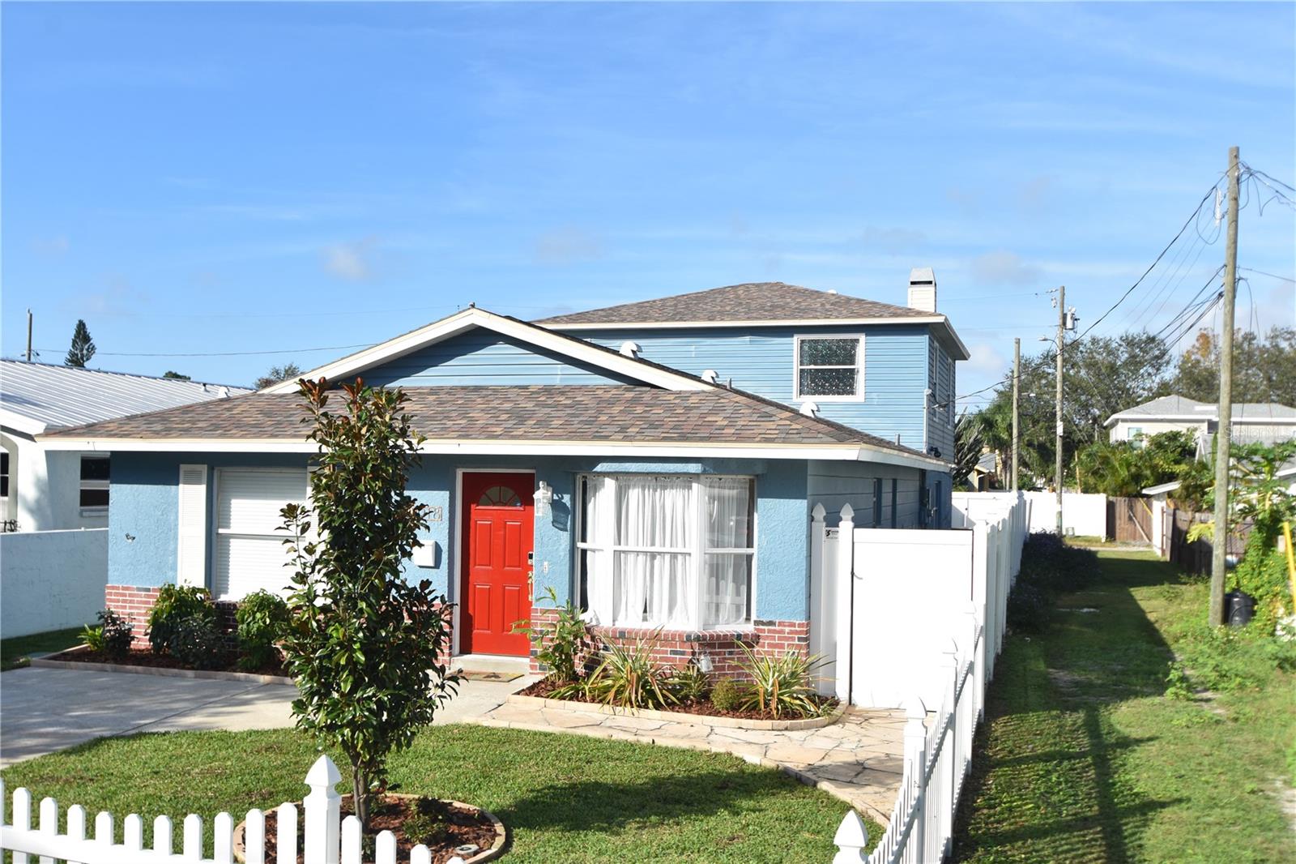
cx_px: 648
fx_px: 1296
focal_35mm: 36
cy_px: 432
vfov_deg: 36.9
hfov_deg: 53.1
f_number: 8
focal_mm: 24
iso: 200
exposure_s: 1/500
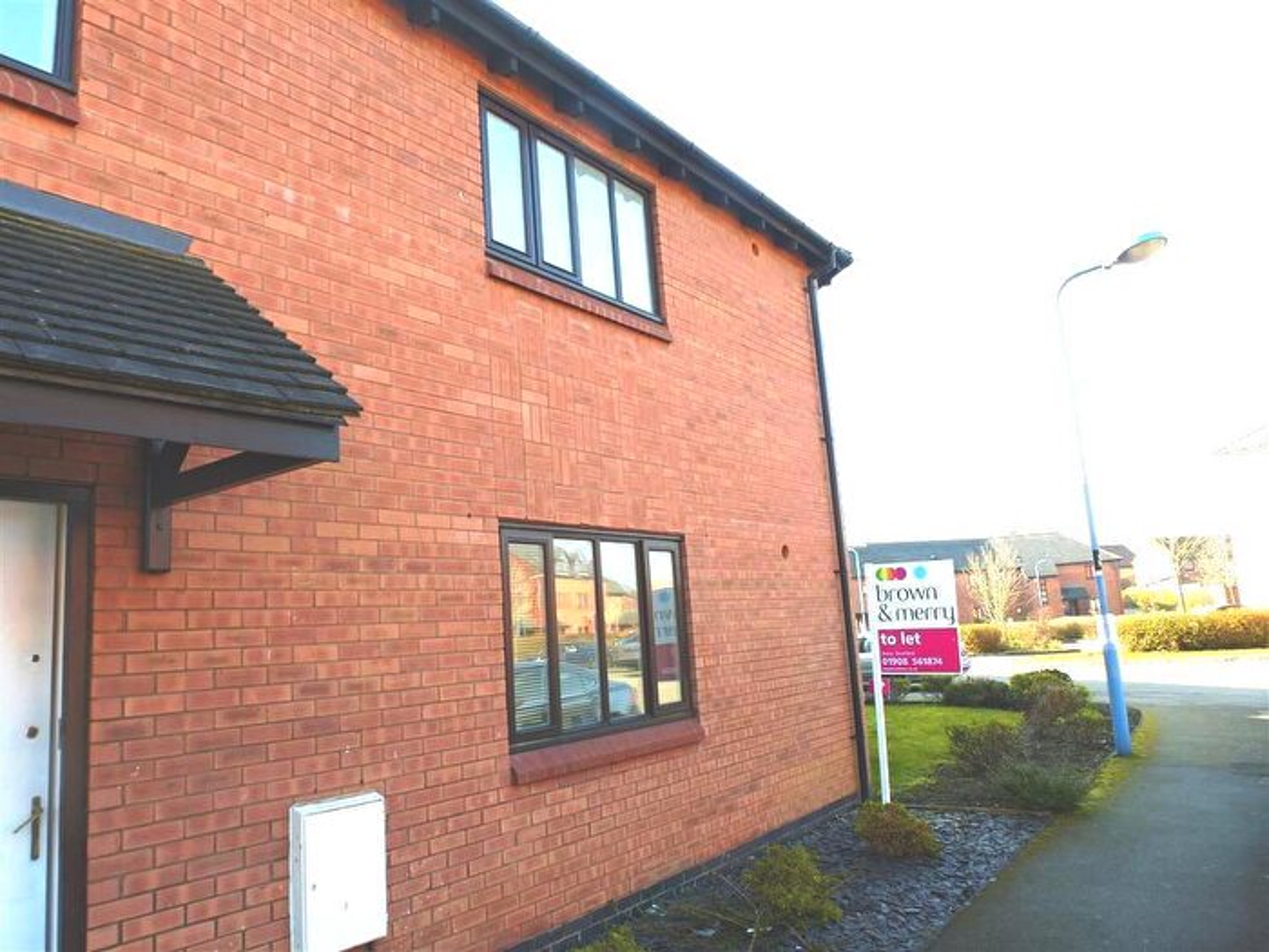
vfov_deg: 56.8
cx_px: 634
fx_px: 880
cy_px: 476
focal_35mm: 24
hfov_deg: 71.6
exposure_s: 1/160
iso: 100
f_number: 4
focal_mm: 4.3
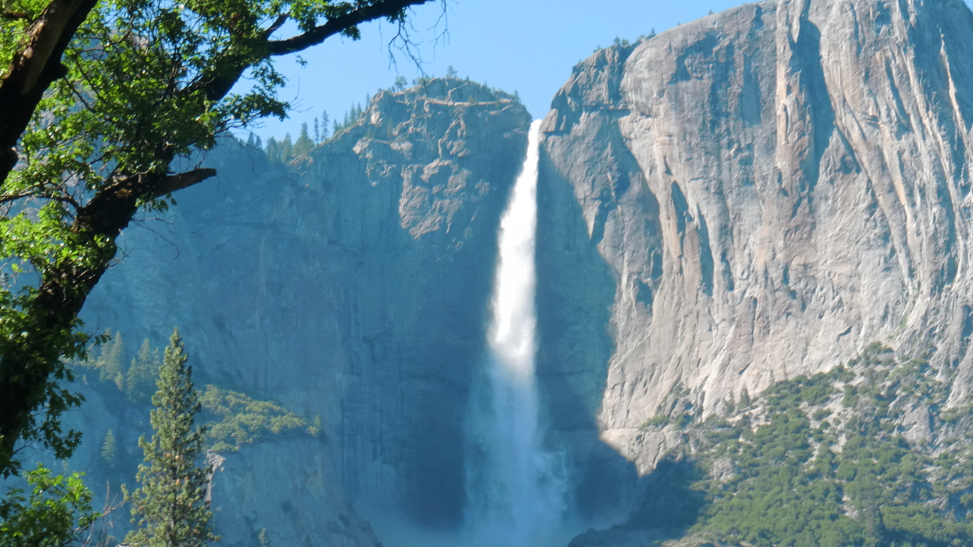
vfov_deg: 12.2
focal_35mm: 99
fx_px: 2554
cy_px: 353
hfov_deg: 21.6
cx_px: 531
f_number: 4.7
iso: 64
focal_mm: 12.65
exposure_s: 1/200
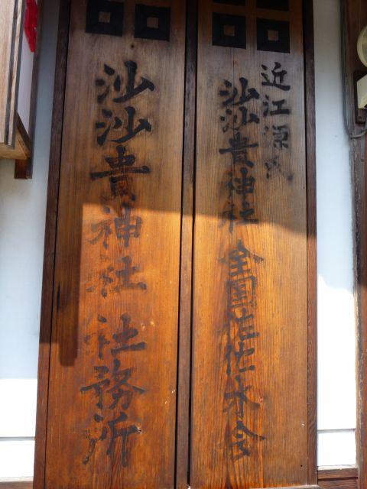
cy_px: 244
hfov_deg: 39.7
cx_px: 184
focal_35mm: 36
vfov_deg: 51.4
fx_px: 509
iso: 100
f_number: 4
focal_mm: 6.3
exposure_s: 1/250
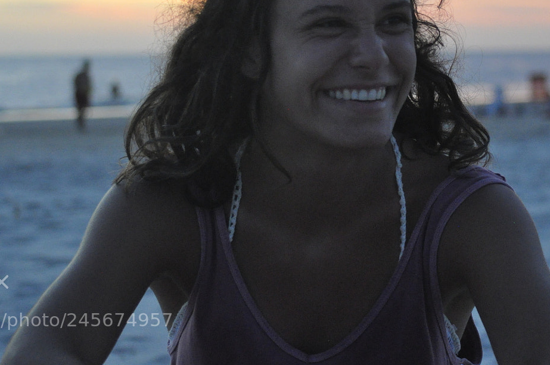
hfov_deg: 15.8
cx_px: 337
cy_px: 50
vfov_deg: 10.5
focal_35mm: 130
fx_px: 1984
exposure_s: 1/80
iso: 1600
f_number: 4
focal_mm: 50
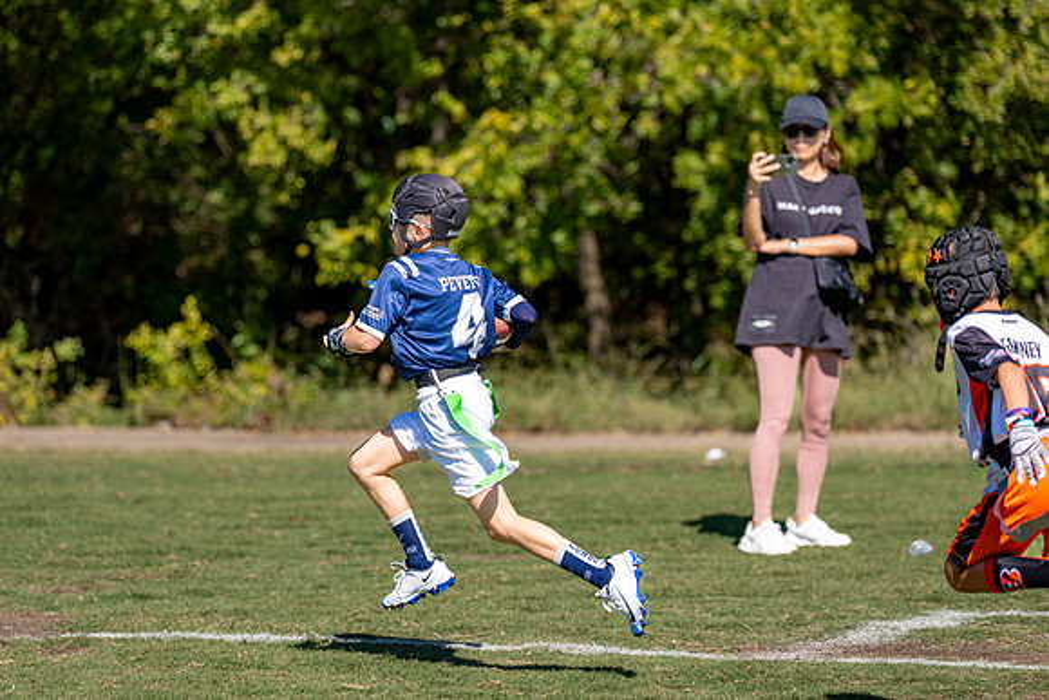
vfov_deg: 8.1
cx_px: 496
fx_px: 4934
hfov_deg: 12.1
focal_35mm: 169
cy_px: 368
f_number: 2.8
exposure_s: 1/2000
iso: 160
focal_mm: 141
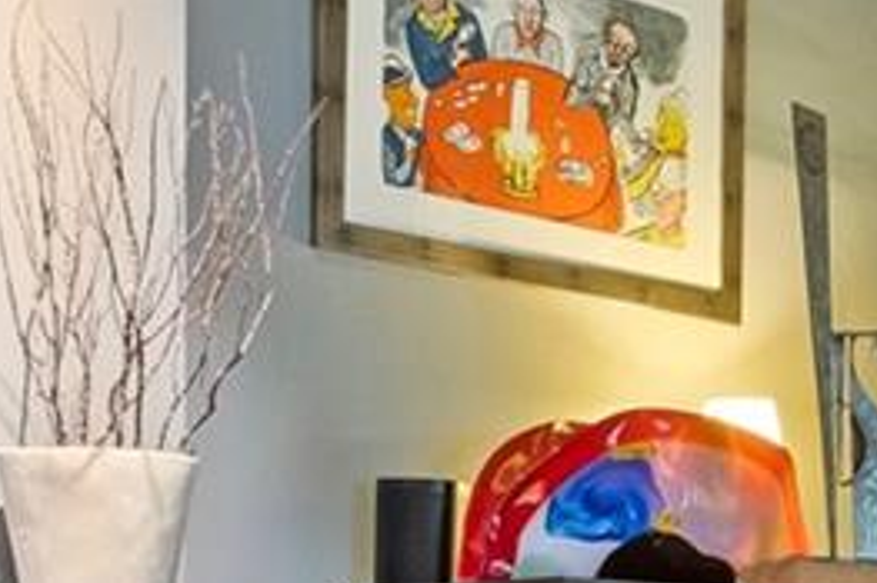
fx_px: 2848
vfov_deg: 11.3
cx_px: 1417
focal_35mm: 117
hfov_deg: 15.7
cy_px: 825
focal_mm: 10
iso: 800
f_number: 4
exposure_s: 1/3
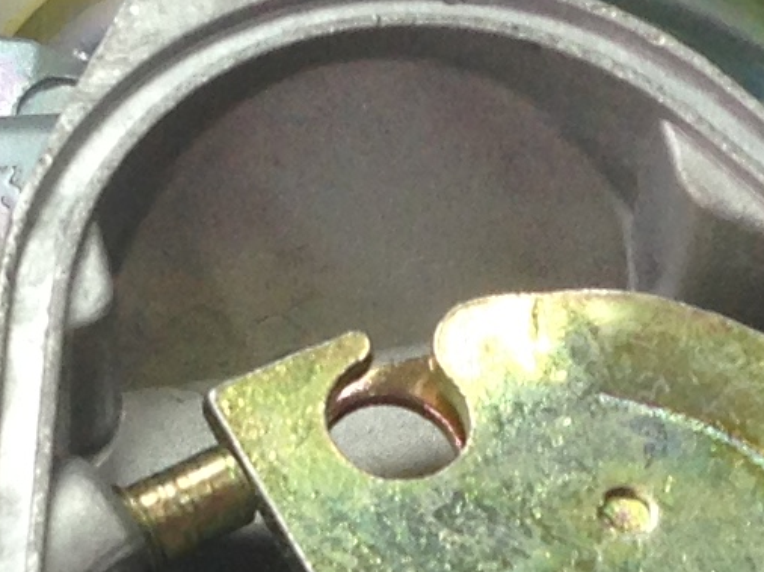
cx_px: 325
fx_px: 4699
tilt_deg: -62.4
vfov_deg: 6.8
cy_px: 1011
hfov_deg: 9.3
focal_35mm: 213
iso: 50
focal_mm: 4.12
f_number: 2.4
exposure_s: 1/24
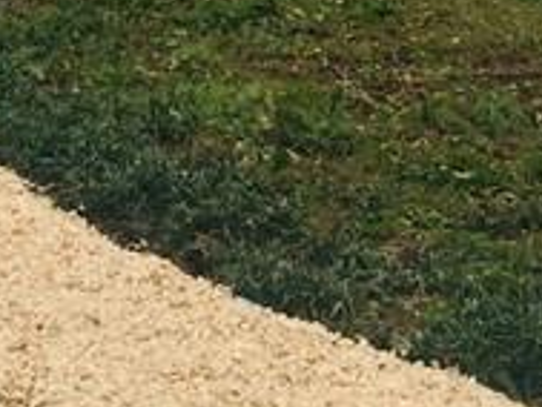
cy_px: -459
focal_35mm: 157
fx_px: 2460
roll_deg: -2.6
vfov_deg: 8.8
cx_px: 149
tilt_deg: +3.1
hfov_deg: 12.5
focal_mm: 4.15
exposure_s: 1/60
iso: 32
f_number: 2.2
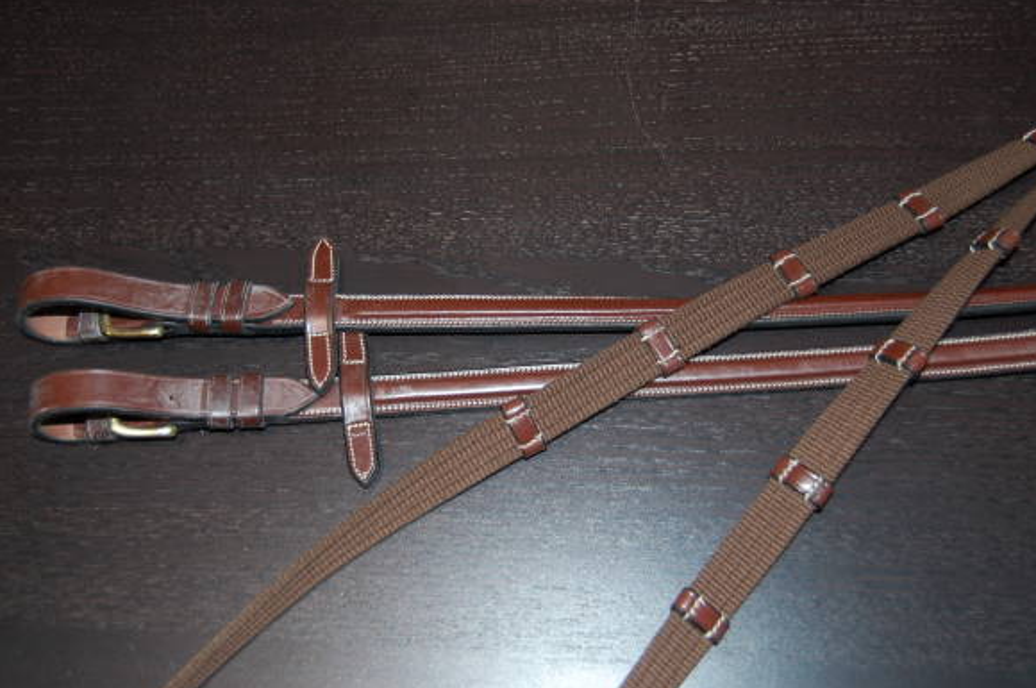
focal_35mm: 43
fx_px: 1236
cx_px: 484
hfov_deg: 45.5
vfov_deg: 31.1
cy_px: 330
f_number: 4.2
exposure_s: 1/60
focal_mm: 26
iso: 400
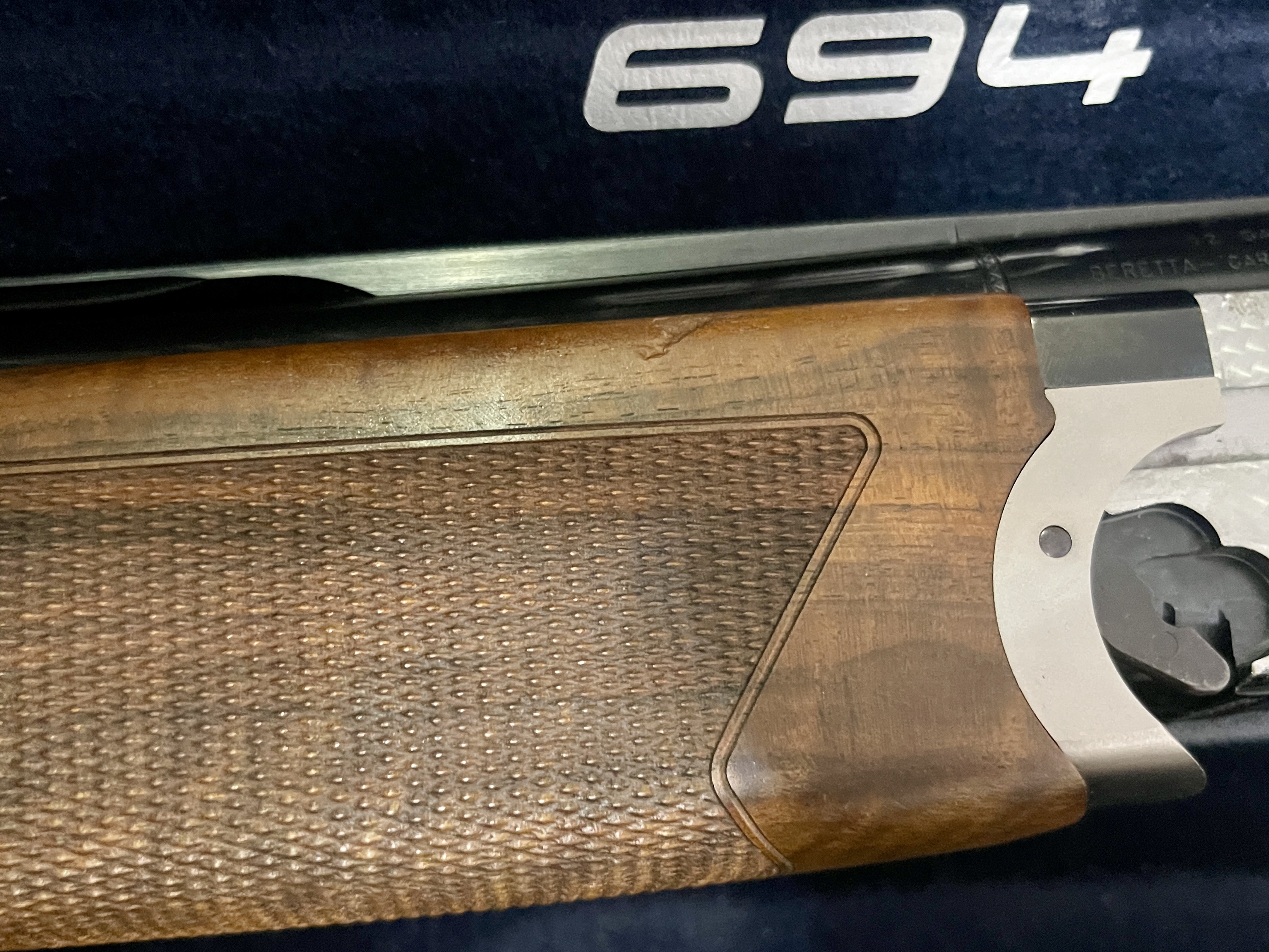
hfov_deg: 53.9
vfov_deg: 41.6
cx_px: 614
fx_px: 1246
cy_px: 570
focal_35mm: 34
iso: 800
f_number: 1.6
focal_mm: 5.1
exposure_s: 1/25
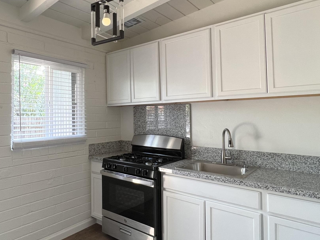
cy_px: 112
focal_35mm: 24
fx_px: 222
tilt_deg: +1.1
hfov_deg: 70.4
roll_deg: +1.0
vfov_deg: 56.8
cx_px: 120
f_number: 1.8
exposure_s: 1/99
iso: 80
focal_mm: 1.57
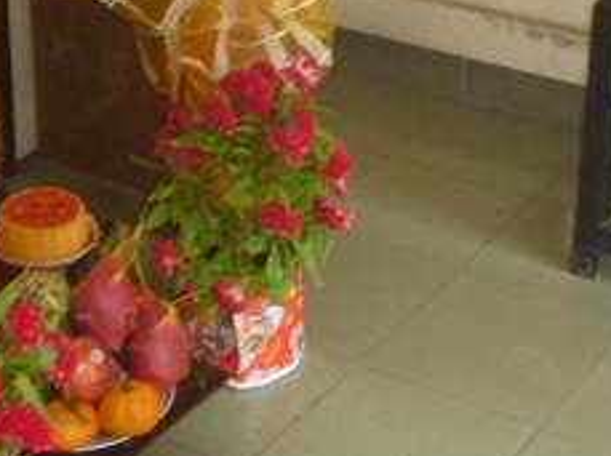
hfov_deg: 20.1
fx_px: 1727
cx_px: 347
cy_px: -101
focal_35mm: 98
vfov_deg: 14.5
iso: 320
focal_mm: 6.3
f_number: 3.5
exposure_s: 1/30
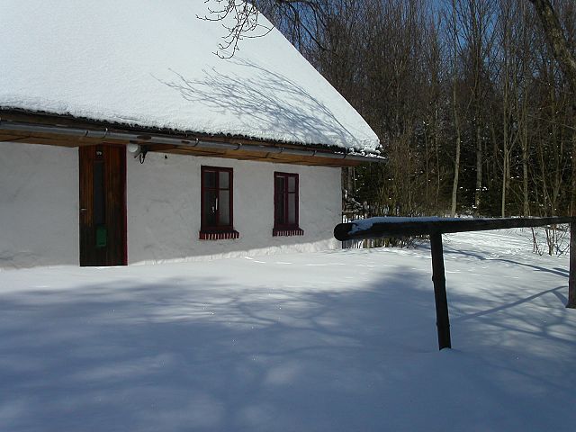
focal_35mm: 38
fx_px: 632
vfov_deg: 37.7
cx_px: 288
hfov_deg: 49.0
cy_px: 216
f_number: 8
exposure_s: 1/750
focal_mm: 7.8
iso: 100
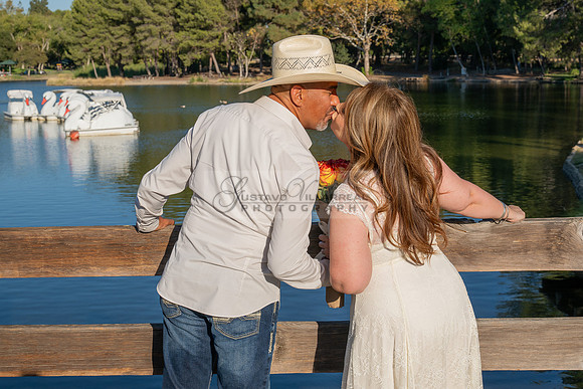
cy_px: 194
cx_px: 292
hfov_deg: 33.9
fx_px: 956
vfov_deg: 23.0
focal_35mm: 59
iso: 200
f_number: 10
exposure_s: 1/400
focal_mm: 59
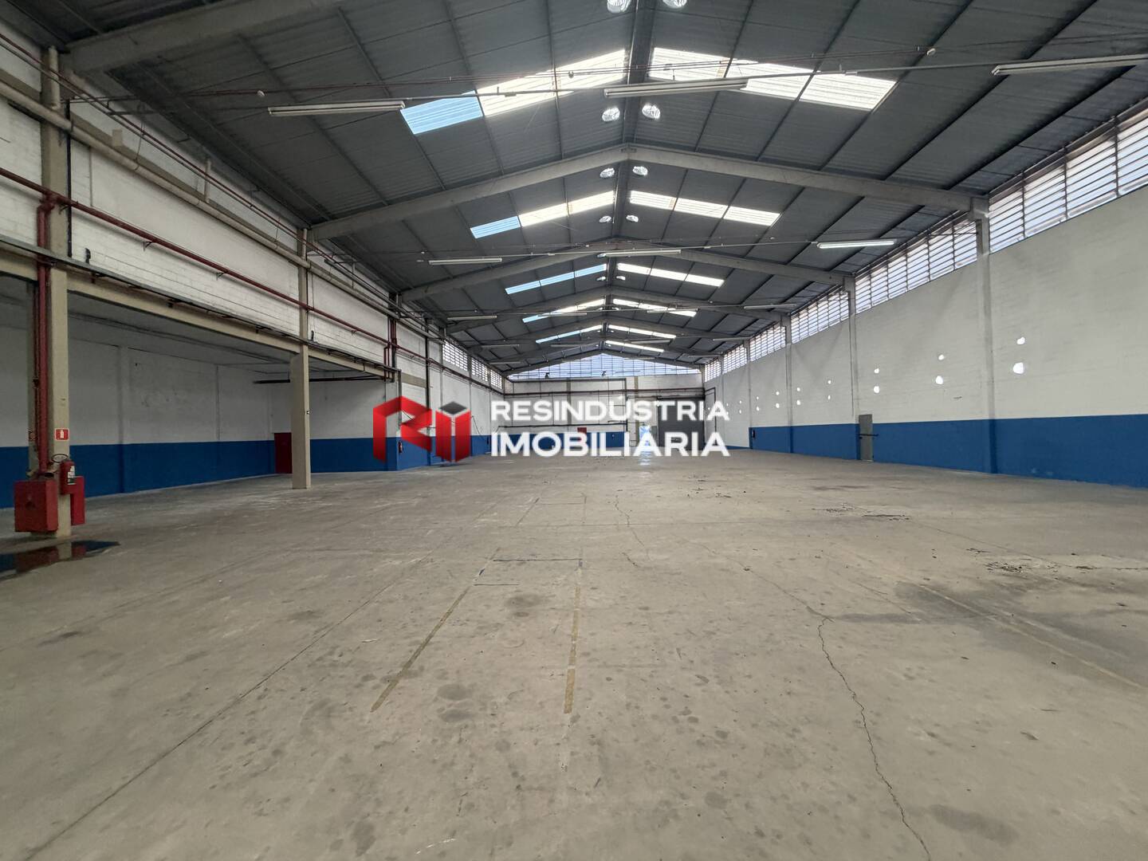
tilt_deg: +0.7
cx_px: 574
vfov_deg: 85.7
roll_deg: +0.5
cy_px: 430
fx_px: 464
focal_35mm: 14
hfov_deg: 102.1
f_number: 2.2
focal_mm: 2.22
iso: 250
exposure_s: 1/120
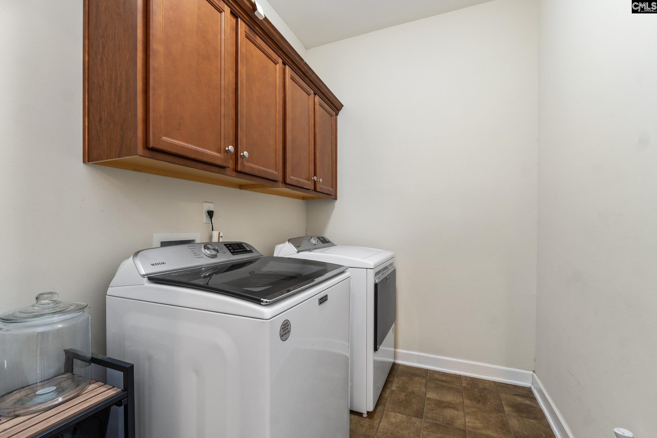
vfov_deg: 77.3
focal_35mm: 15
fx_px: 274
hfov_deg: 100.4
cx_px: 328
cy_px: 219
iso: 250
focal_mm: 10
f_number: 8
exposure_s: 1/2
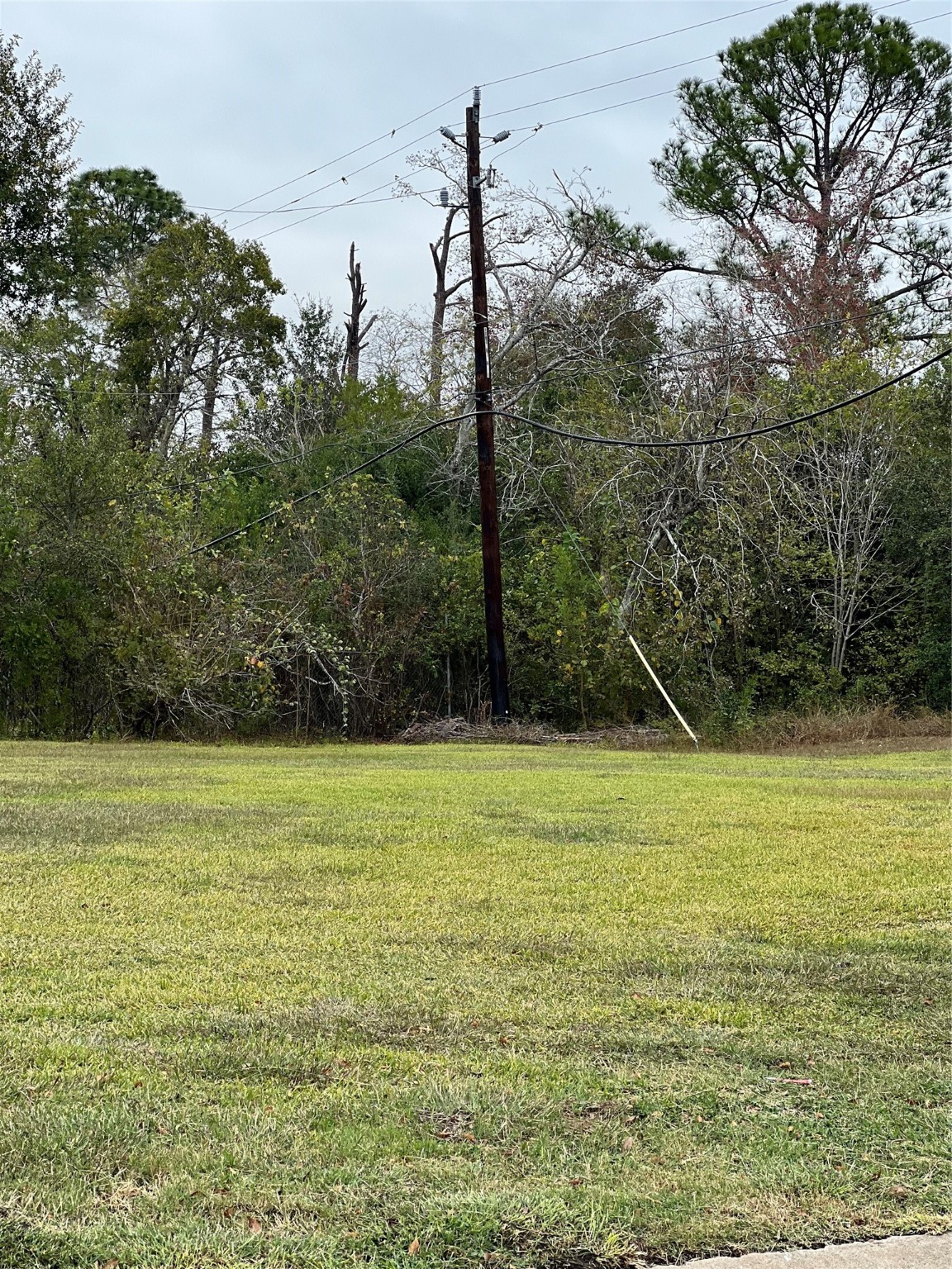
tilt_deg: +2.6
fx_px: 2824
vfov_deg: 25.3
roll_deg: -1.0
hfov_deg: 19.1
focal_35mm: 77
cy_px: 634
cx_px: 476
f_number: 2.8
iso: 32
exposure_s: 1/341
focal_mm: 9
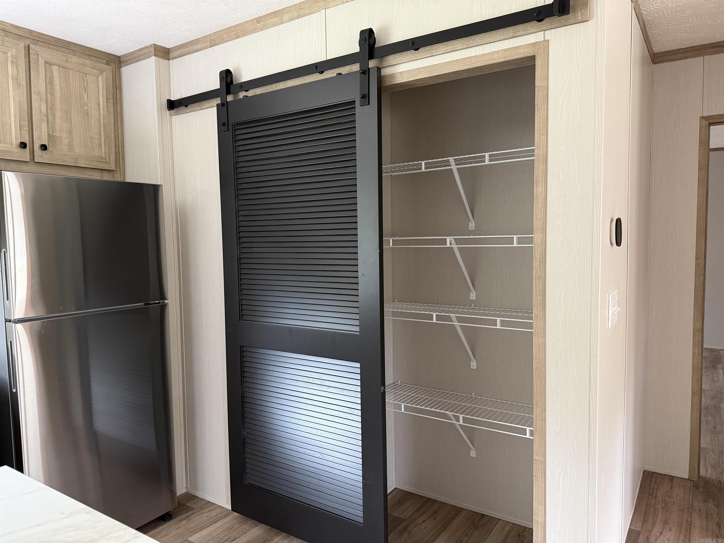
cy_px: 272
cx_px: 362
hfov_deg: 71.6
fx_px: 502
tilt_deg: -3.1
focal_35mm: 24
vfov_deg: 56.8
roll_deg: +0.9
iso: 320
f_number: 1.78
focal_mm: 6.76
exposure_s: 1/60
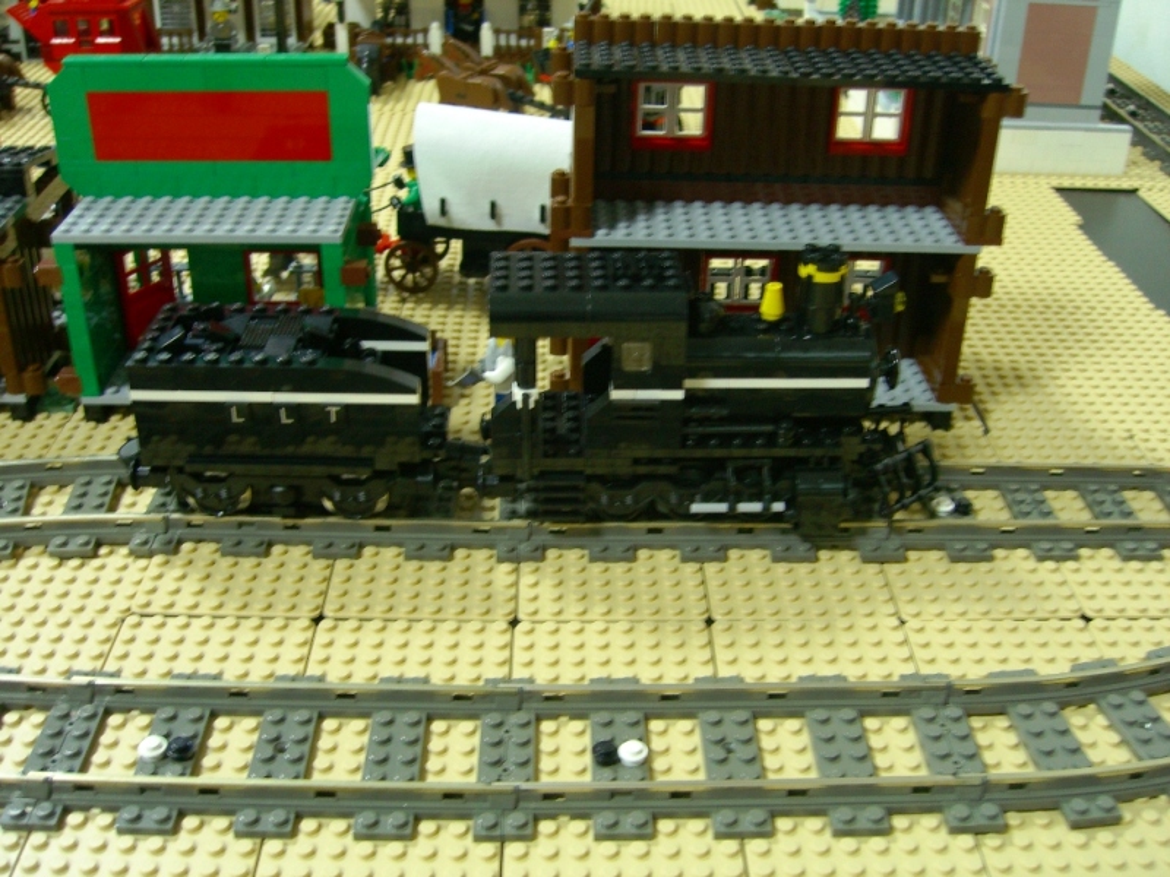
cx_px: 585
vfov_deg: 37.7
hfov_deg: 49.0
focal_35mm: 38
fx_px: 1284
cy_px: 438
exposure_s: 1/8
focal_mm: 7.9
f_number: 2.8
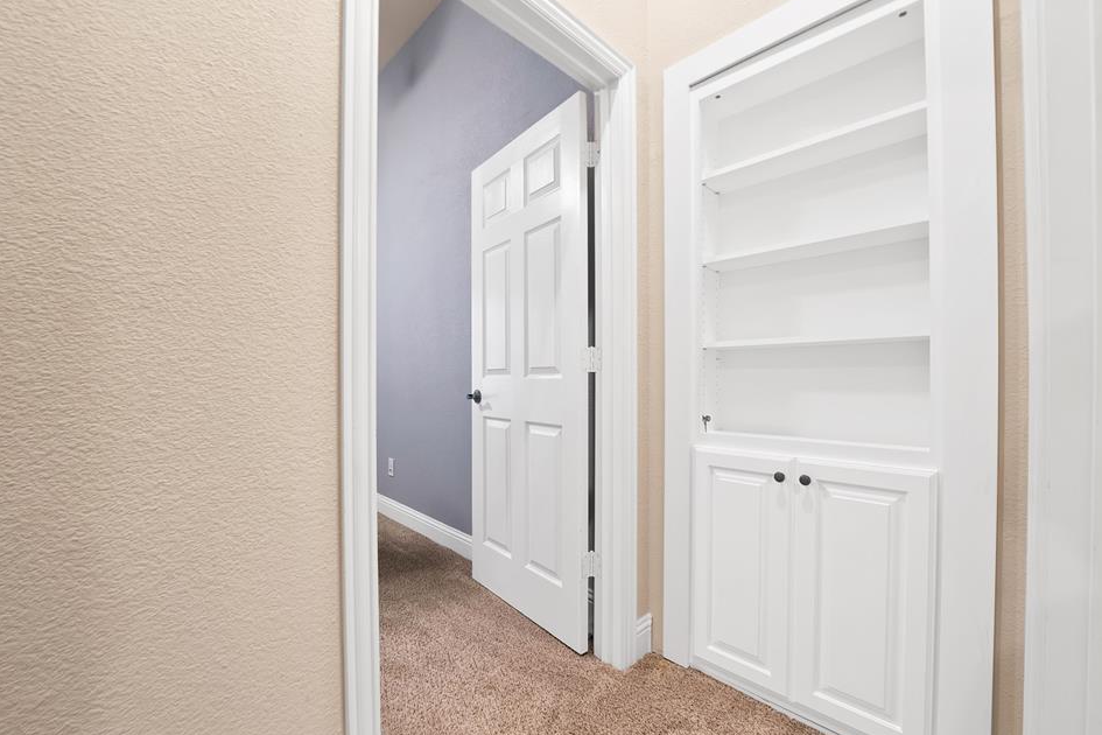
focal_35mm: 13
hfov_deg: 108.3
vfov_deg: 85.4
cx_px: 557
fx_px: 398
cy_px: 361
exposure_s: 1/2.5
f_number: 10
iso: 640
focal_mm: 12
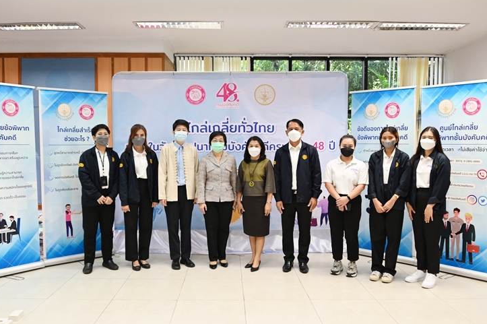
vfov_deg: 42.3
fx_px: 419
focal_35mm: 31
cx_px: 228
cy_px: 160
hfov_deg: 60.3
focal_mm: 28
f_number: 4
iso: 2000
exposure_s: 1/160
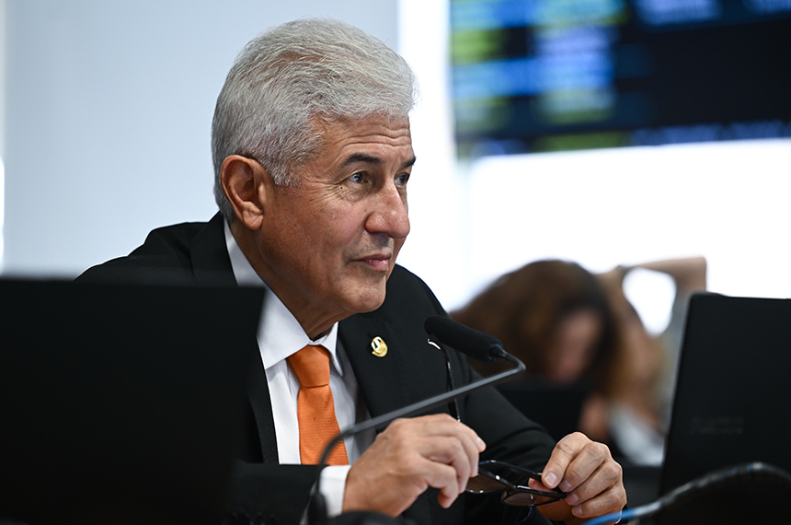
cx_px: 396
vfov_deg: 8.8
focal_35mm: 155
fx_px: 3399
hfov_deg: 13.3
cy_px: 262
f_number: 2.8
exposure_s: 1/80
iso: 800
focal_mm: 155
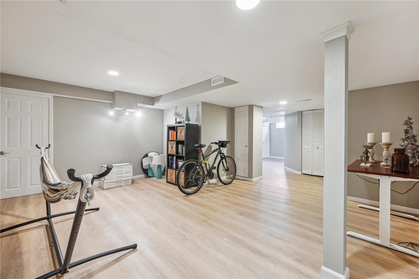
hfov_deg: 104.3
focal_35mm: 14
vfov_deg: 81.2
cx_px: 210
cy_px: 140
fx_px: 163
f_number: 8
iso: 400
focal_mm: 14
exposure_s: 1/1.25
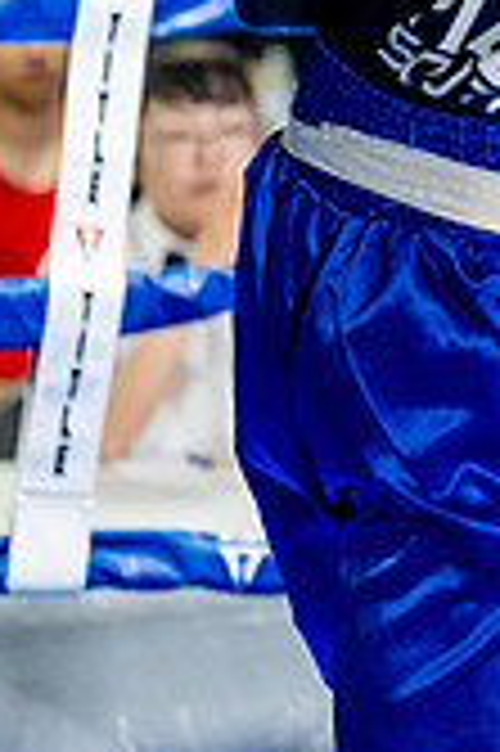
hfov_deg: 4.6
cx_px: 1194
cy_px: -38
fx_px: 6012
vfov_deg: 7.1
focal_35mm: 288
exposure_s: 1/800
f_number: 2
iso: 4000
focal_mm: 83
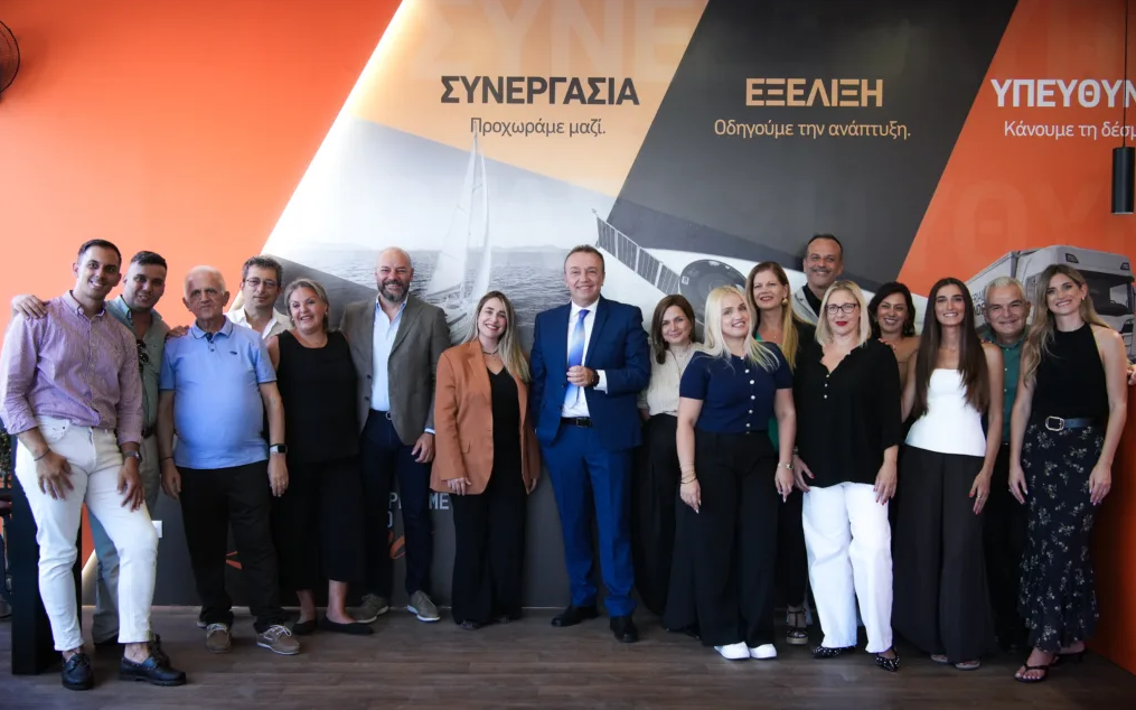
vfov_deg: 35.3
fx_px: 1114
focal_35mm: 36
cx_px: 571
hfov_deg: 54.0
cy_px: 377
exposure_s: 1/200
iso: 3200
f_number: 10
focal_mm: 35
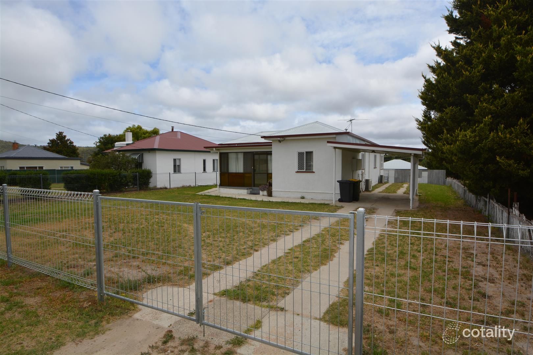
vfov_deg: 63.2
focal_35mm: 20
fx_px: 289
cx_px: 266
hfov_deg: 85.4
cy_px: 178
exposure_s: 1/200
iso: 100
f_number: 11
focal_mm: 13
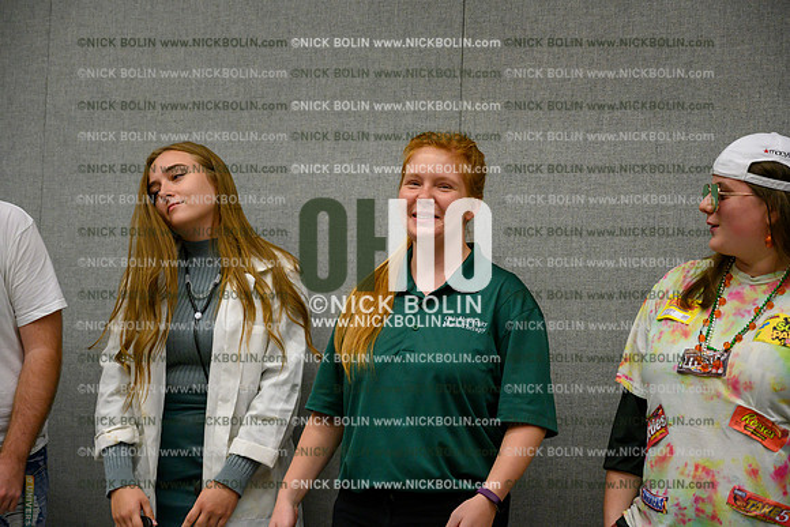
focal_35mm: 63
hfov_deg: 31.9
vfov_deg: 21.6
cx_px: 395
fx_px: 1383
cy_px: 264
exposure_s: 1/400
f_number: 4
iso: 4000
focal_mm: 63
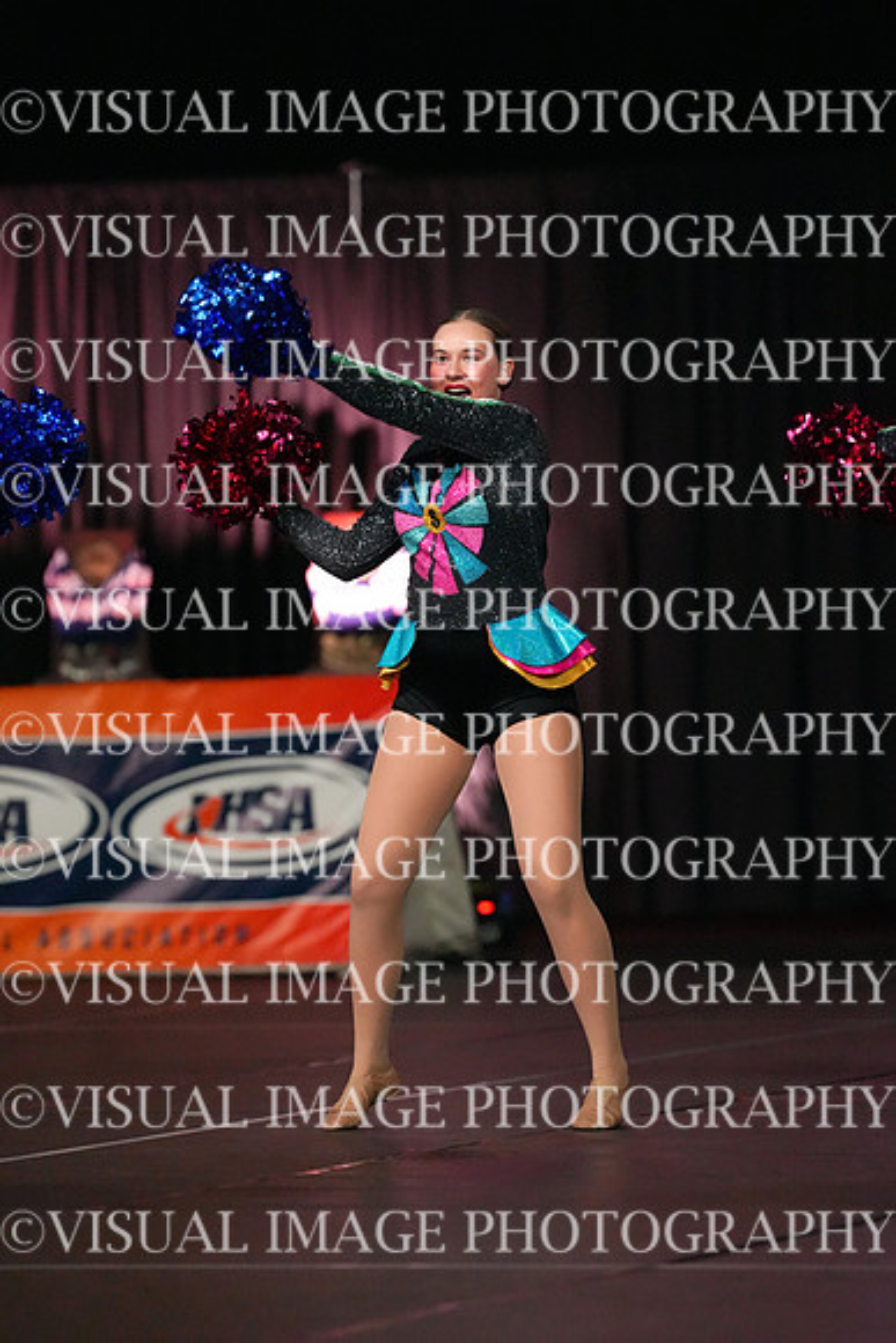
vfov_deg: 6.9
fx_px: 11192
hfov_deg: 4.6
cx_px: 448
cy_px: 672
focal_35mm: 300
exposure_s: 1/1250
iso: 16000
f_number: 3.5
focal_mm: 300
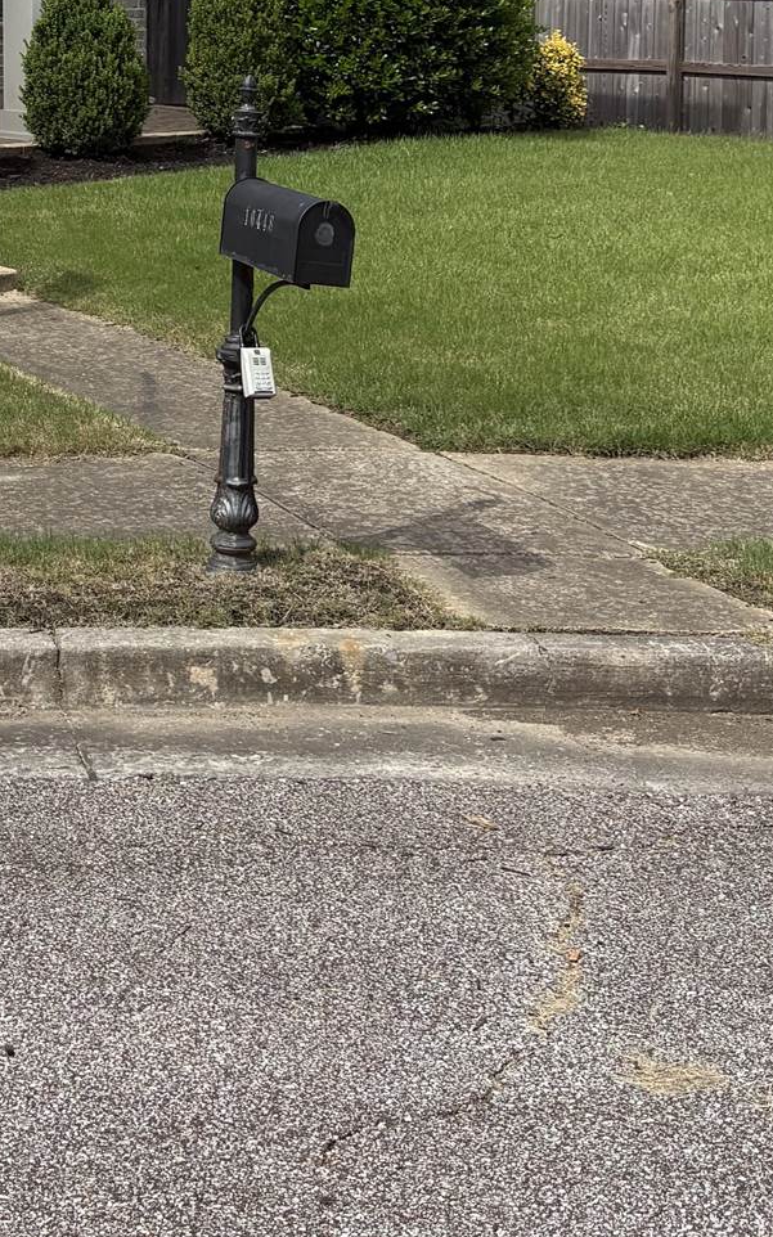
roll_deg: -0.3
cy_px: -131
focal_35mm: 66
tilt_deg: +1.1
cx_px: -93
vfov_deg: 28.2
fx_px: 2225
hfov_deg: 18.9
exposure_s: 1/3831
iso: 50
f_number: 1.6
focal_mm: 5.96
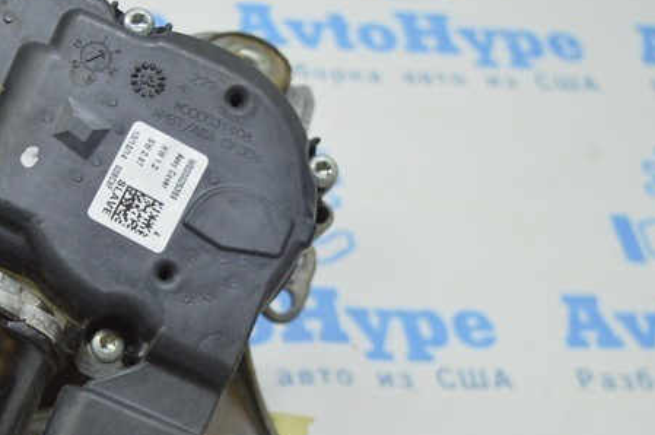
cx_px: -25
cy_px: 370
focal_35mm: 89
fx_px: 1617
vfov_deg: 15.2
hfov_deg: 21.9
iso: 400
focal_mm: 26
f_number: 4
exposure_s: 1/60
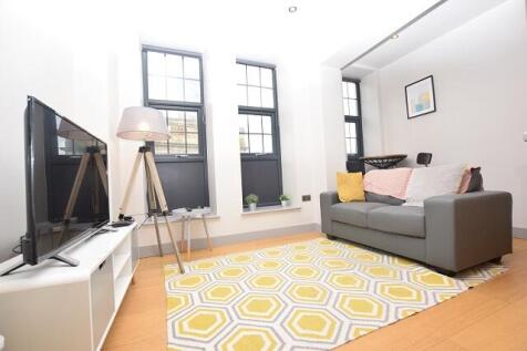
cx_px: 264
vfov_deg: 77.3
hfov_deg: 100.4
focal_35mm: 15
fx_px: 219
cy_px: 176
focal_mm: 10
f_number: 5.6
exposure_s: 1/125
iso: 500
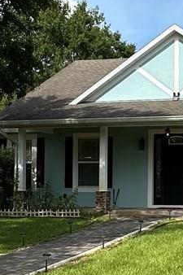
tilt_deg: +2.6
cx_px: 221
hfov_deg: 18.6
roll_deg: -0.2
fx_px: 527
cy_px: 166
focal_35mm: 69
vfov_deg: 29.2
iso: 40
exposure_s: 1/1453
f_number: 2.2
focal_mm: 2.22
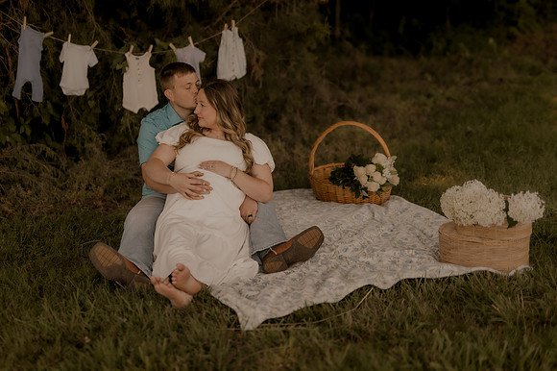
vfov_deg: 24.2
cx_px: 251
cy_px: 201
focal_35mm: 56
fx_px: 865
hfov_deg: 35.7
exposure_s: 1/1000
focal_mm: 50
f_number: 1.4
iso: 200
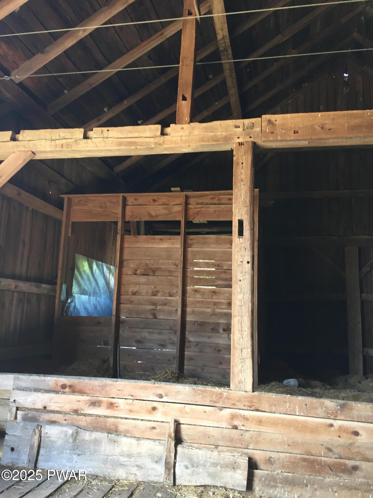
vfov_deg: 61.7
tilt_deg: +10.3
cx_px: 186
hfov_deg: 48.2
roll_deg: -2.5
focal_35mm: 29
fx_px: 417
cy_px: 249
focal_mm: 4.15
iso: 64
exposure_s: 1/30
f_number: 2.2
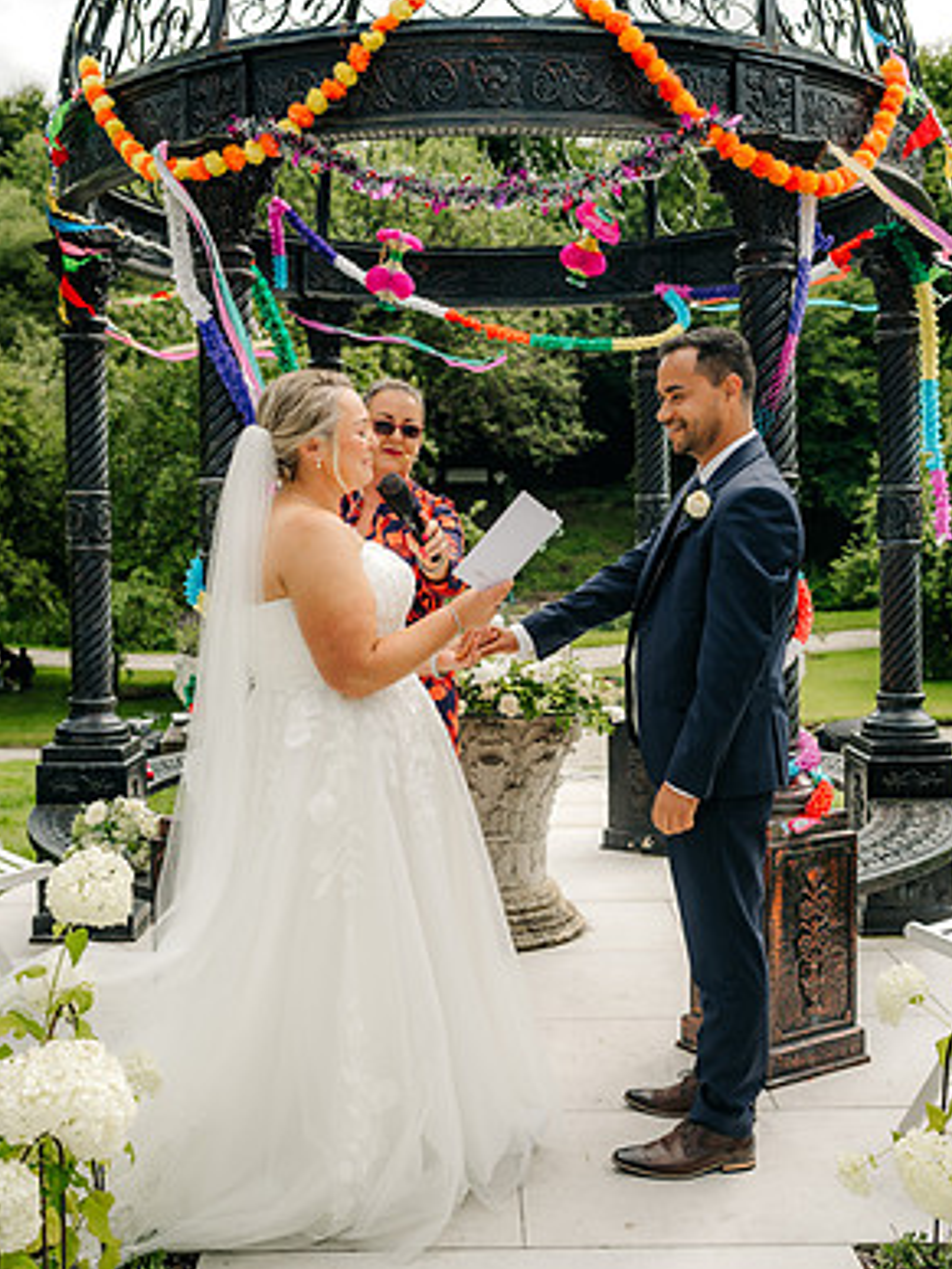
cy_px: 589
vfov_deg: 47.8
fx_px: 1430
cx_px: 487
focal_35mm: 39
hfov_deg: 36.8
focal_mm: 35
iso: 100
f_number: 3.5
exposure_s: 1/800
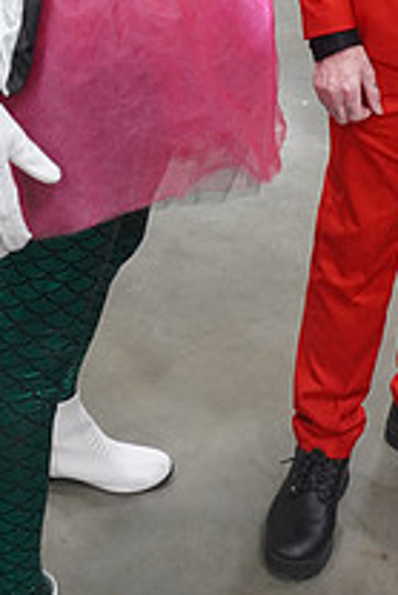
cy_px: -23
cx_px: 253
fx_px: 1109
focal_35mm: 67
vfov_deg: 28.0
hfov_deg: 20.3
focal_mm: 16
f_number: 4
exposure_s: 1/160
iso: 1250
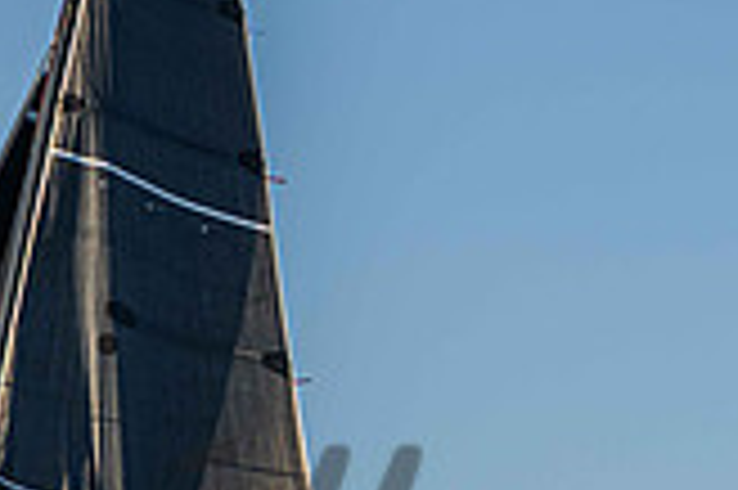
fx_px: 4874
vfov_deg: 5.7
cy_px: 723
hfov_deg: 8.5
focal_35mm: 238
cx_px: -317
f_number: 8
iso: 400
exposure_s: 1/800
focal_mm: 58
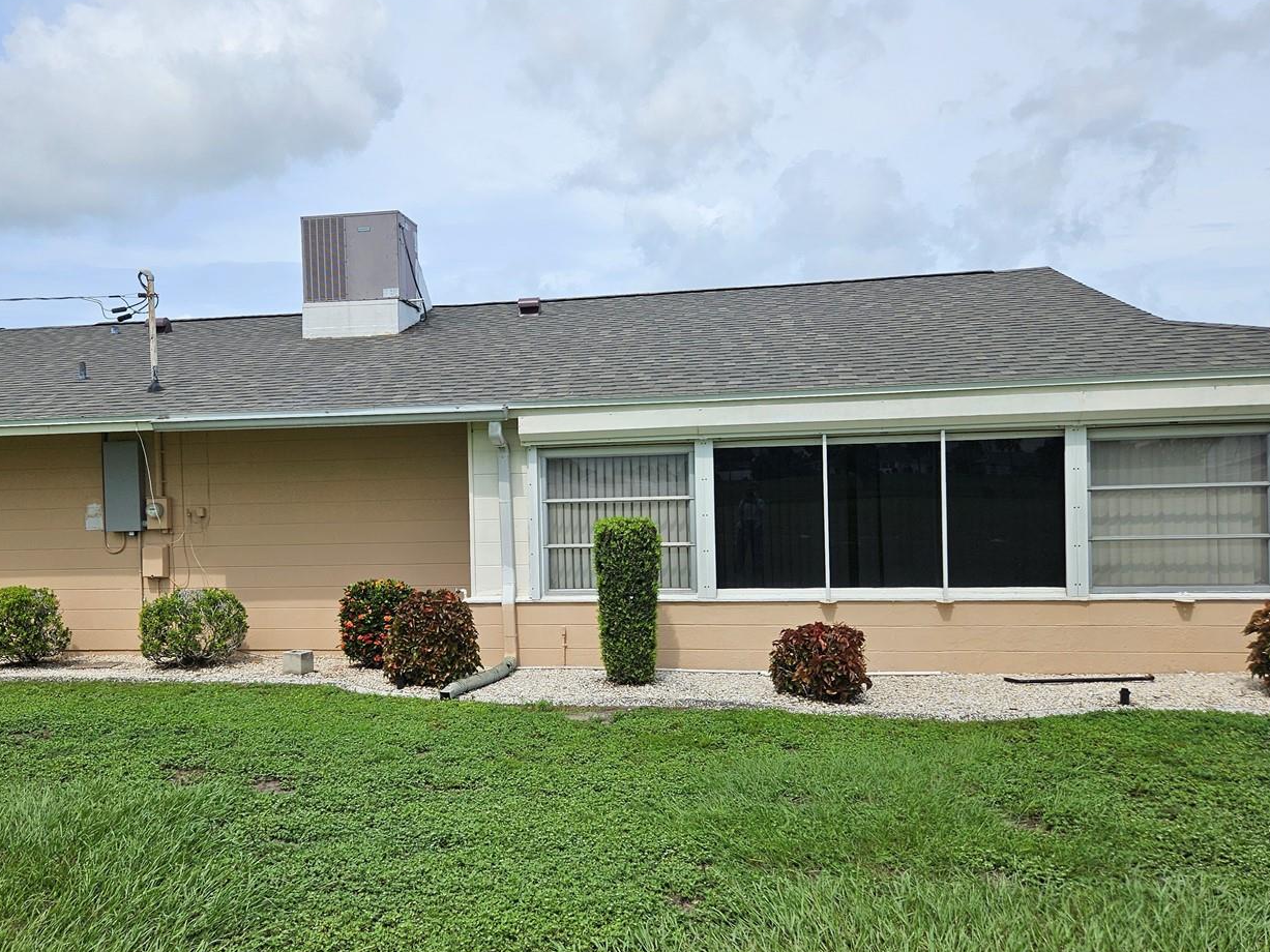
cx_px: 540
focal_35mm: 30
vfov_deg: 46.8
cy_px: 507
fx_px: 1101
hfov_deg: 59.7
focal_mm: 5.4
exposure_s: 1/3050
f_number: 1.8
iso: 25
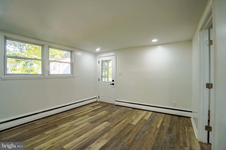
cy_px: 75
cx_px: 113
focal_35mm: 16
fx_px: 100
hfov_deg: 96.7
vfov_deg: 73.7
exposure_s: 1/320
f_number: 8
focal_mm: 16
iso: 200
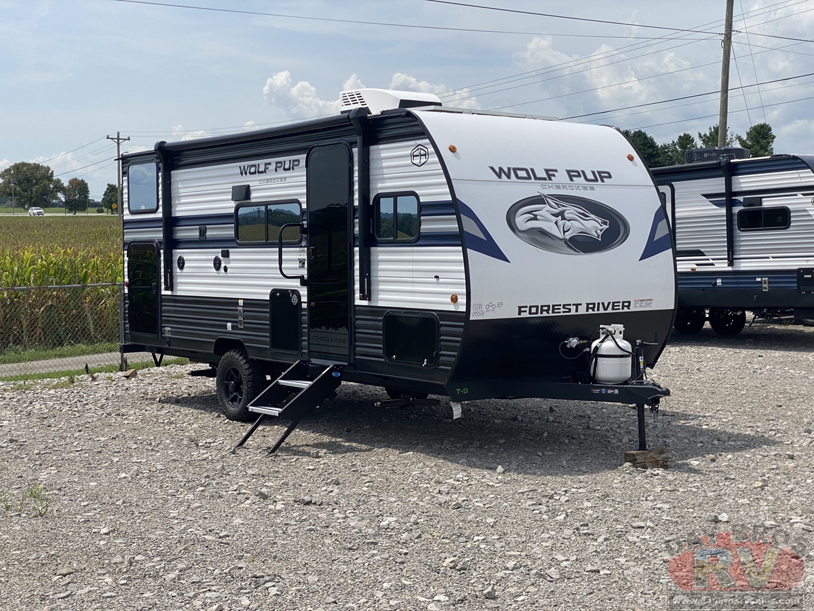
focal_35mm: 52
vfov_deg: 28.0
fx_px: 1223
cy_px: 306
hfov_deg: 36.8
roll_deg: +0.5
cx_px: 407
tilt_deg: -3.0
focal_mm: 6
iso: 20
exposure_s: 1/2083
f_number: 2
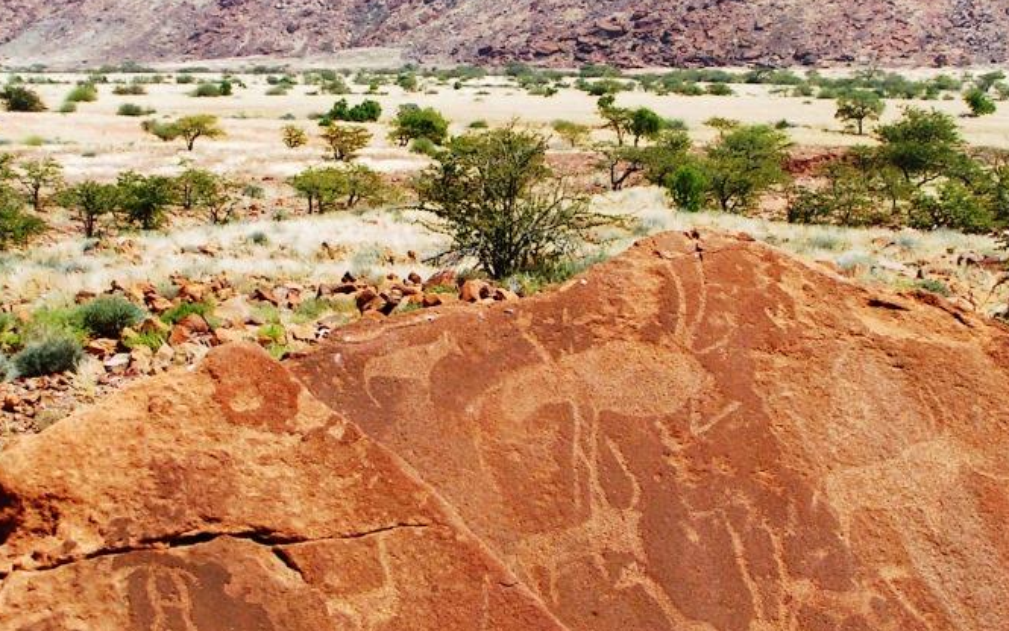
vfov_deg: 16.3
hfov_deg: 25.8
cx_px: 440
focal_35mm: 80
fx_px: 2200
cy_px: 250
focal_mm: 7.6
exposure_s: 1/250
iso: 50
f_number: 5.6
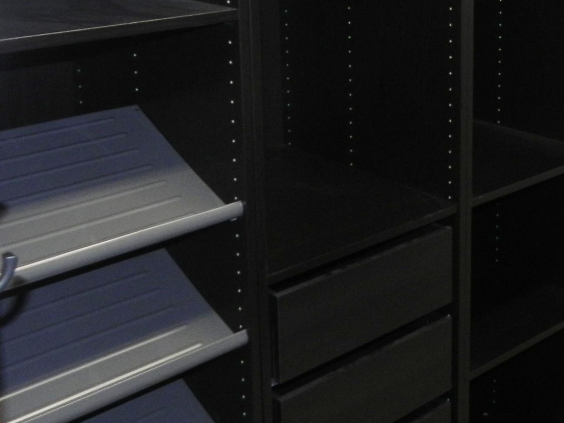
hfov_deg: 32.4
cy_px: 48
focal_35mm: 58
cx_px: 439
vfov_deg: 24.6
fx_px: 945
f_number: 2.8
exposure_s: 1/30
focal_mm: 4.6
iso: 200
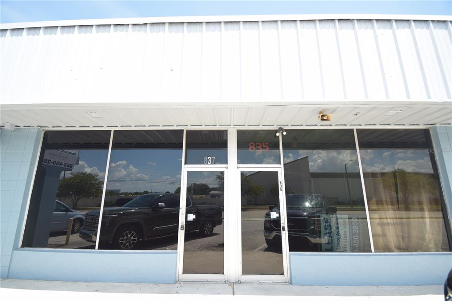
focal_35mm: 15
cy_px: 150
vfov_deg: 77.3
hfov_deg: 100.4
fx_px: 188
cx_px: 226
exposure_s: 1/200
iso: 100
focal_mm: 10
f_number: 5.6
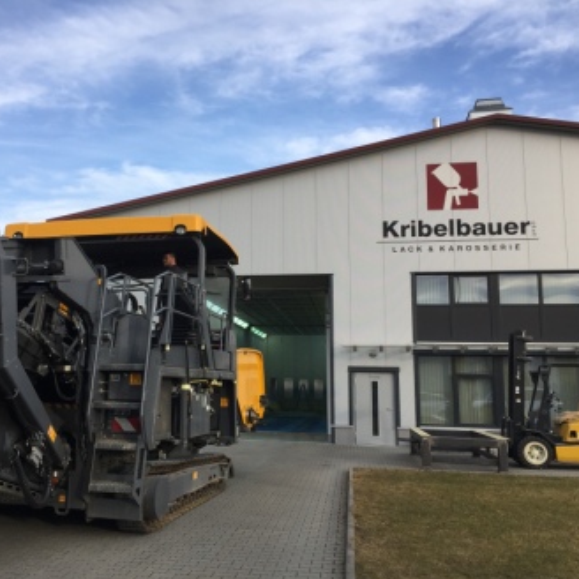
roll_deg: -1.8
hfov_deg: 46.8
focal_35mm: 35
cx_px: 221
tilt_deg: +9.1
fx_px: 662
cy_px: 295
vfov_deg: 47.2
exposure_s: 1/706
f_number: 2.2
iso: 32
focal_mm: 4.15
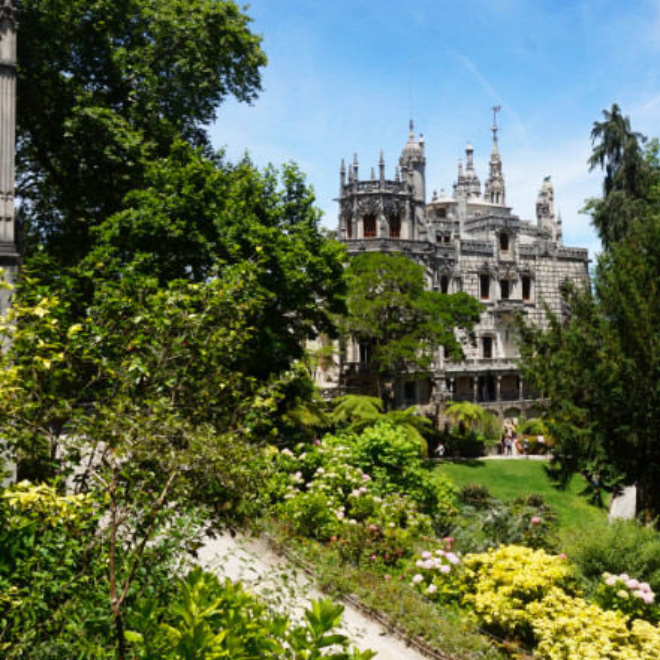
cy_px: 314
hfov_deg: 44.2
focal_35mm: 37
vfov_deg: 44.9
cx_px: 443
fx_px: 798
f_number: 14
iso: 100
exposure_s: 1/80
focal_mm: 16
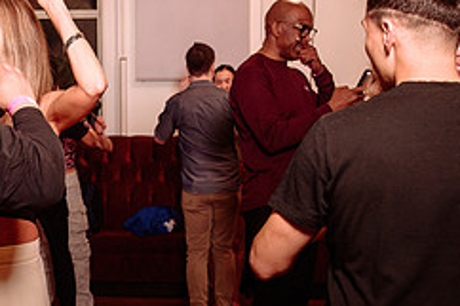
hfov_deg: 24.0
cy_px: 198
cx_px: 116
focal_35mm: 84
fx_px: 1073
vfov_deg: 16.2
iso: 800
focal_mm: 29
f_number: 2.8
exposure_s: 1/160
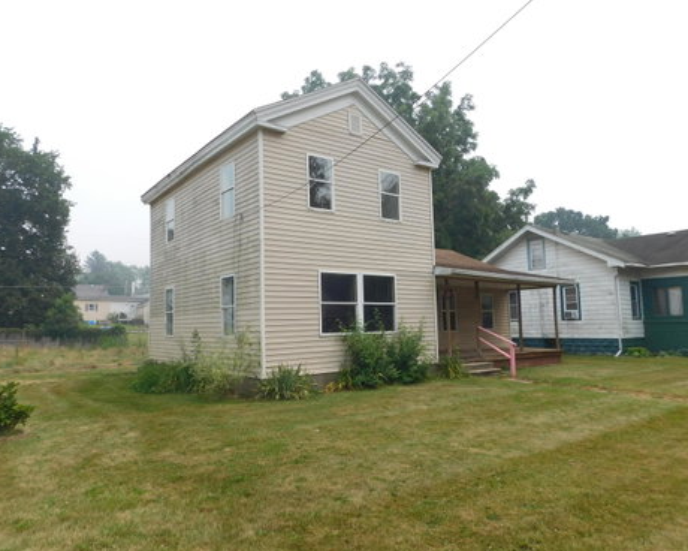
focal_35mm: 25
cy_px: 273
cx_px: 329
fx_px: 509
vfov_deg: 56.8
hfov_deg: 68.1
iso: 125
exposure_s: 1/400
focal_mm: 4
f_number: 6
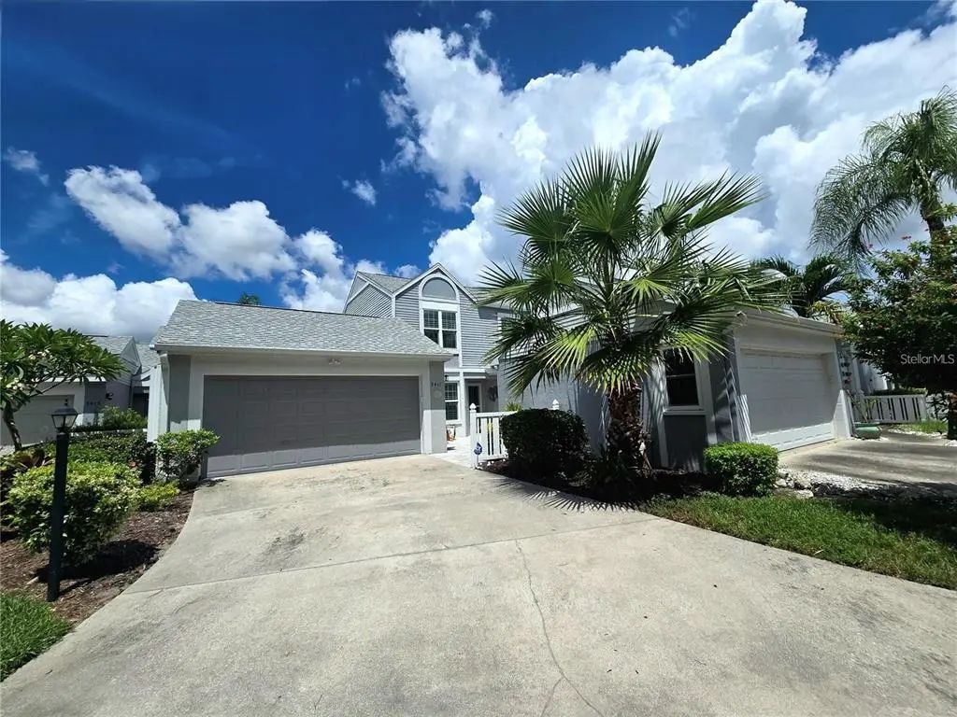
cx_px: 478
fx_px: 359
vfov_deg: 89.9
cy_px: 358
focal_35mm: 13
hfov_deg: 106.2
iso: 50
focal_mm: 2.2
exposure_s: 1/5000
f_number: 2.2
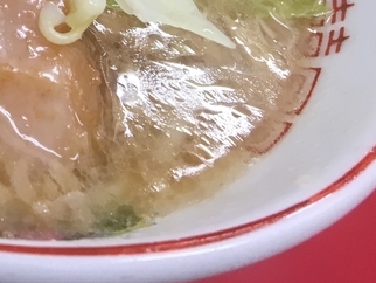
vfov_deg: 12.8
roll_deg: -24.0
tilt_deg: -33.6
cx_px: -213
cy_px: -182
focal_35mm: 108
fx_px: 1174
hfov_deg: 16.4
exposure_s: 1/30
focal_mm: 4.15
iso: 64
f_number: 2.2
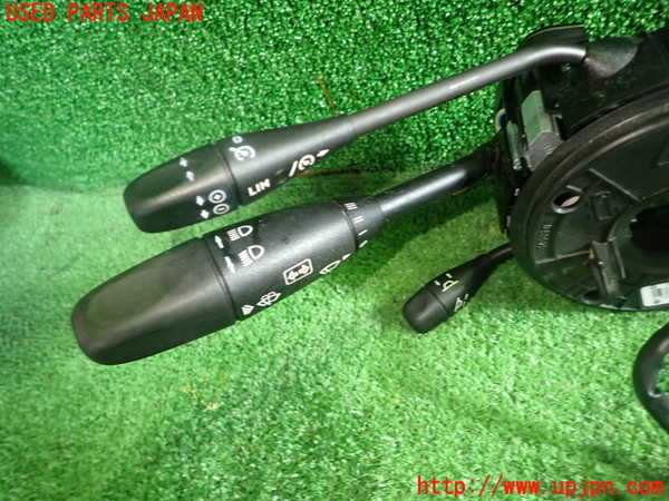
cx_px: 334
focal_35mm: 25
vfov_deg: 54.9
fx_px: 483
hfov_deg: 69.4
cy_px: 250
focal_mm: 4.5
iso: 250
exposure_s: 1/30
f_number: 2
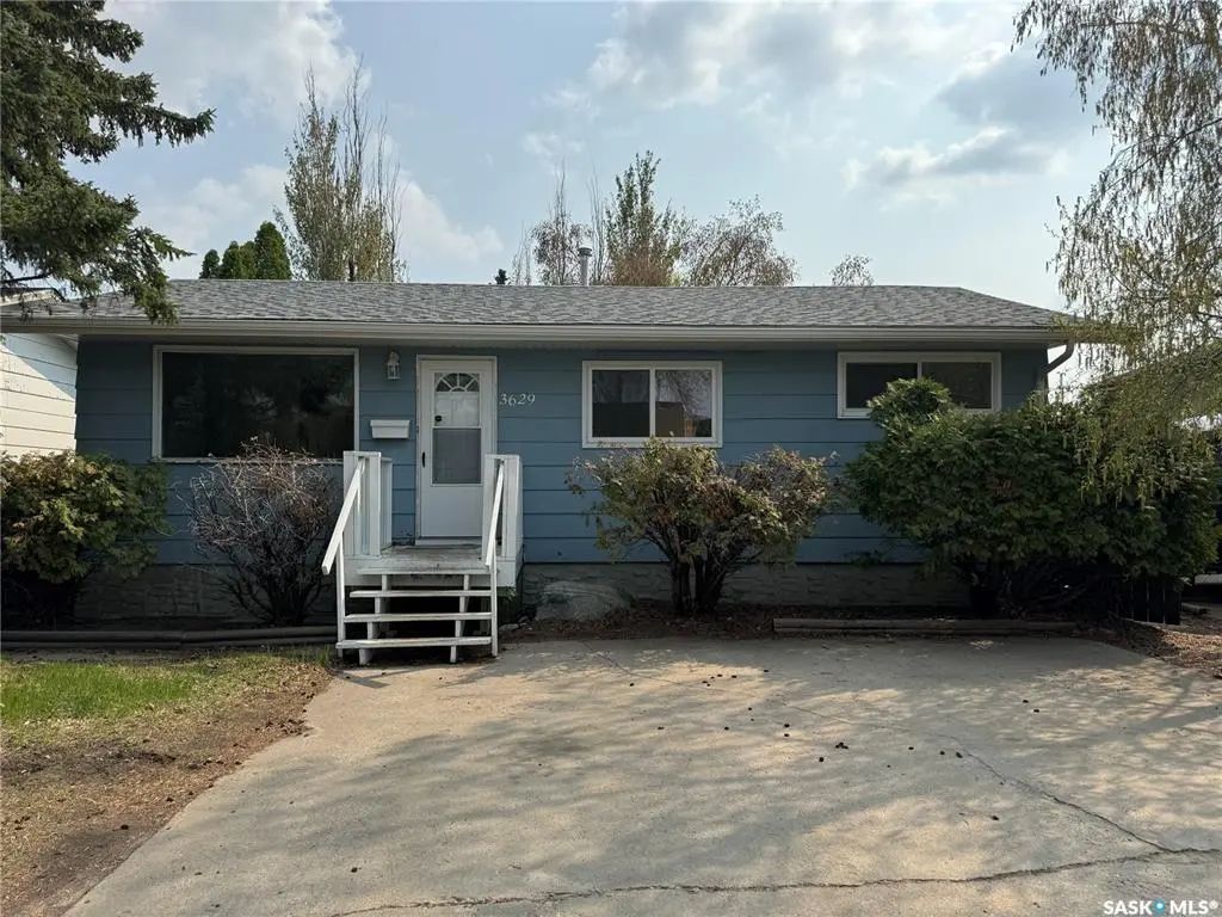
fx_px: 847
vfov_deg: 56.8
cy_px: 458
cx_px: 611
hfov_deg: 71.6
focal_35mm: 24
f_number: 1.78
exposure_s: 1/6410
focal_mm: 6.76
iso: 80
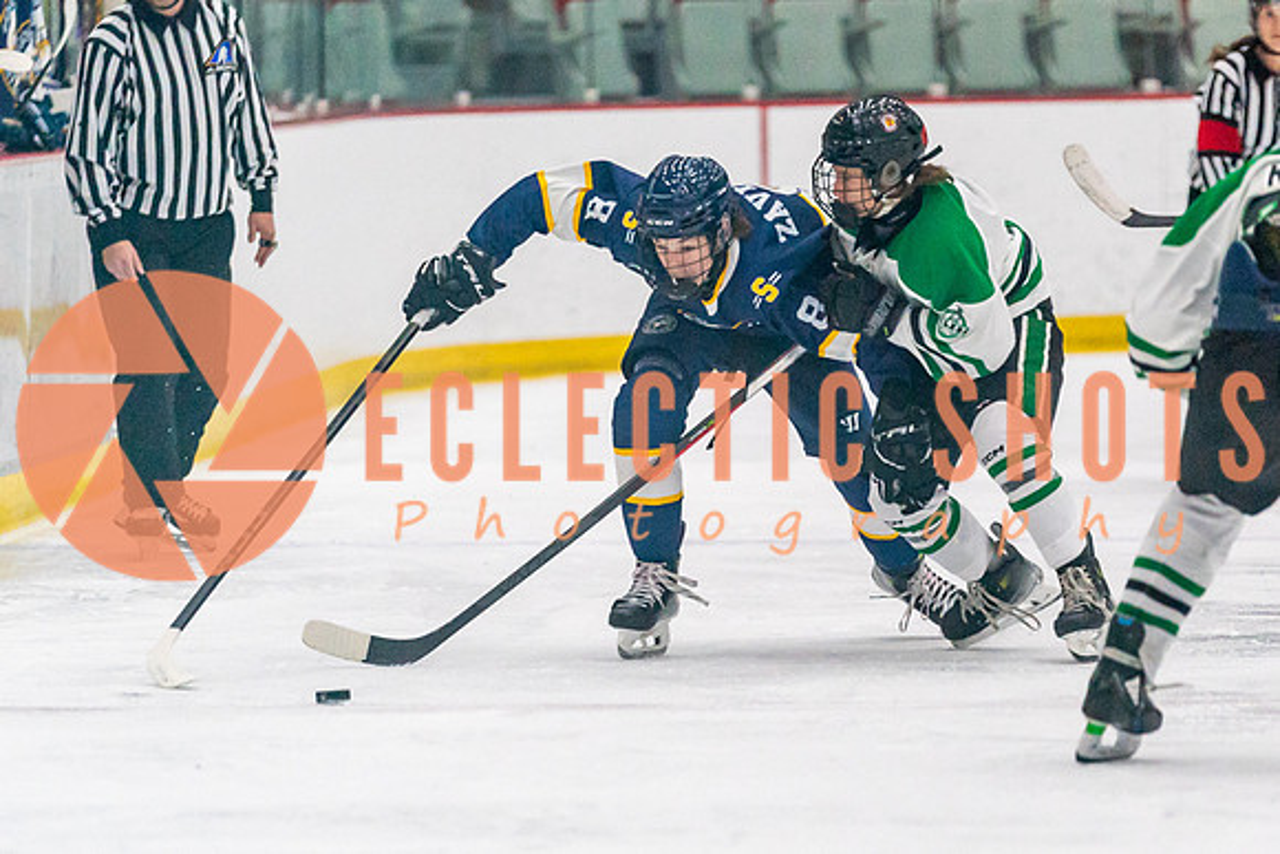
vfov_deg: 3.6
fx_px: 13458
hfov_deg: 5.4
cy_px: 461
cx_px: 767
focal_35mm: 378
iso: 3200
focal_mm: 200
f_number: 2.8
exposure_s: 1/1250
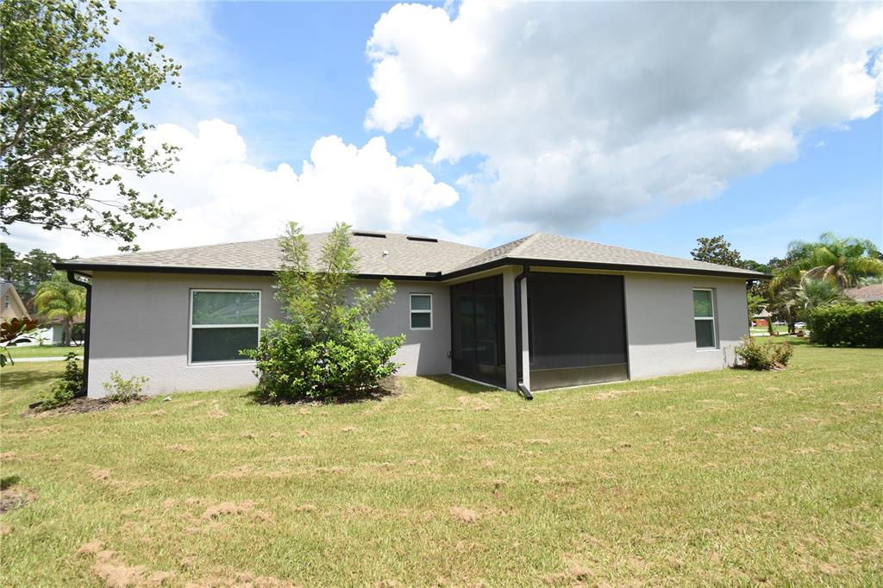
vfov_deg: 77.3
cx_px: 442
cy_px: 294
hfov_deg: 100.4
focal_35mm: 15
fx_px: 368
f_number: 7.1
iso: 100
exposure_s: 1/200
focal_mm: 10
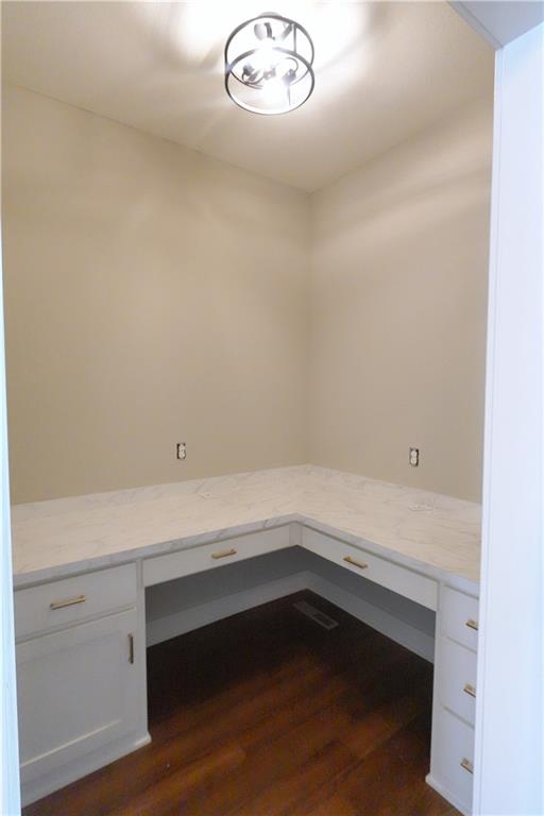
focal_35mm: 18
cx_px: 272
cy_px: 408
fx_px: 408
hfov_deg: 67.4
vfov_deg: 90.0
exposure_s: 1/125
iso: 3200
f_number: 5
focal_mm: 6.9
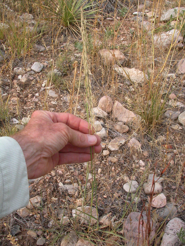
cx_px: 92
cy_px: 123
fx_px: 271
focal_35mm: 38
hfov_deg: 37.7
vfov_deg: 49.0
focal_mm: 7.85
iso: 100
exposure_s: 1/192
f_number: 6.7
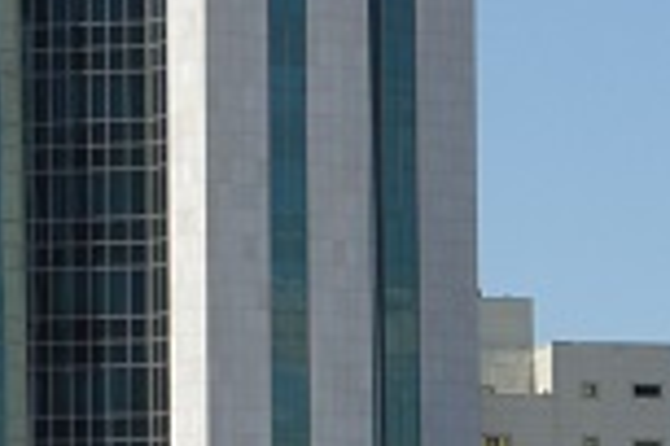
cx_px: -692
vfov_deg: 3.7
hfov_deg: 5.4
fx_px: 6923
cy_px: -92
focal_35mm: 372
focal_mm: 38
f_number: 5
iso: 100
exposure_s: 1/500
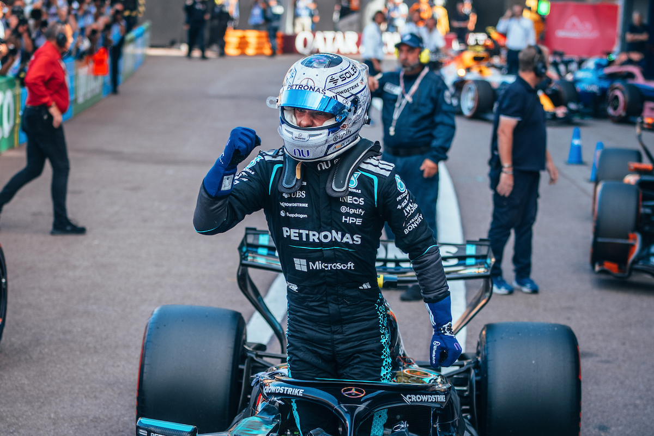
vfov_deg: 26.0
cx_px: 327
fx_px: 945
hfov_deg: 38.2
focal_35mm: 52
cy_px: 218
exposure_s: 1/640
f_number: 1.4
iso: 100
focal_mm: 35
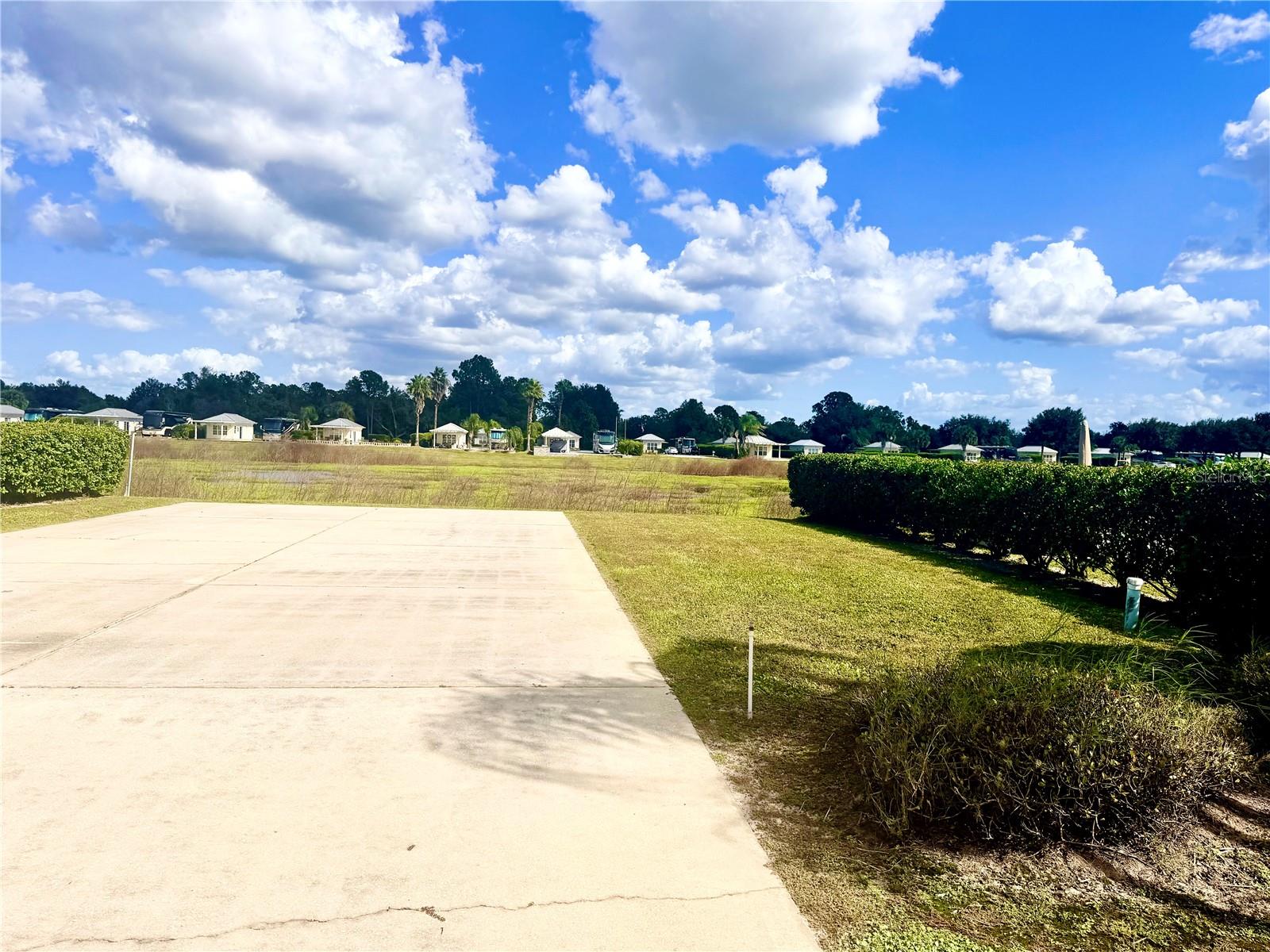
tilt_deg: -1.5
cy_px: 476
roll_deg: -2.0
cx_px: 635
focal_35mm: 24
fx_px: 881
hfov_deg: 71.6
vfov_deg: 56.8
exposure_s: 1/10309
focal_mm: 6.76
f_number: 1.78
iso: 80
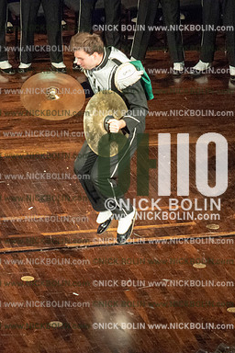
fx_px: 2957
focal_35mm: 302
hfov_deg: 4.6
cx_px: 162
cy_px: 176
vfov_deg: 6.8
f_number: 5.6
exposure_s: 1/200
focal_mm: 200
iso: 8000
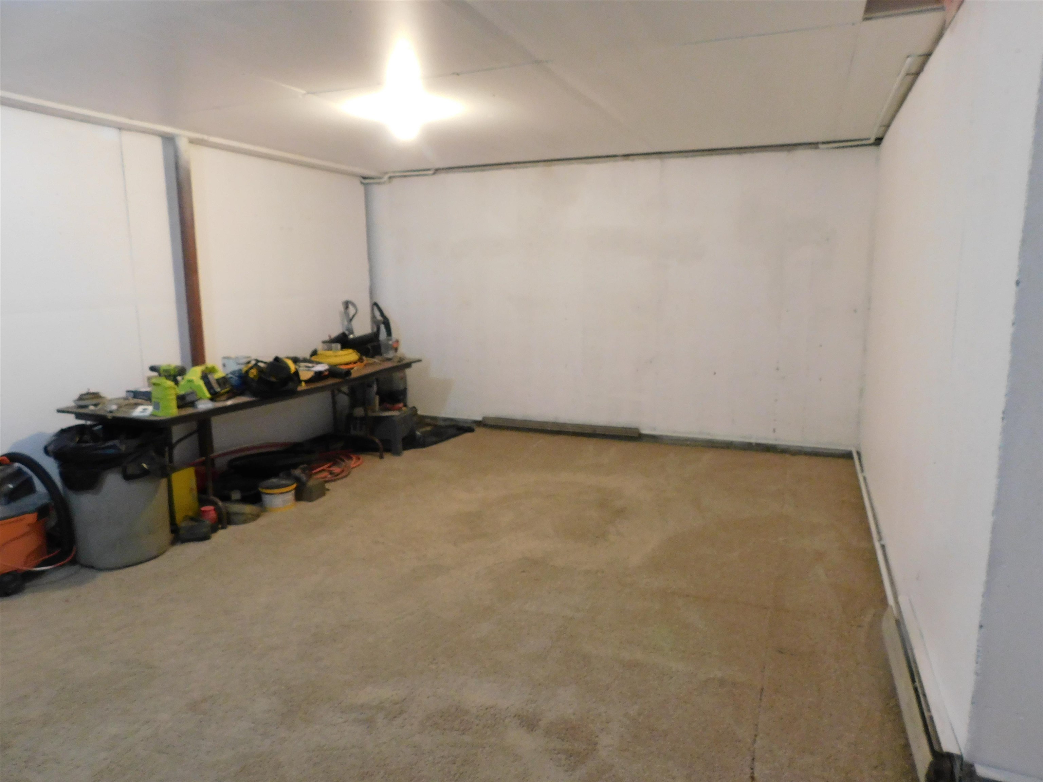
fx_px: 693
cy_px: 391
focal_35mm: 23
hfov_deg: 73.9
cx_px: 522
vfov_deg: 58.9
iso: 400
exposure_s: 1/15
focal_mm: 4
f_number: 3
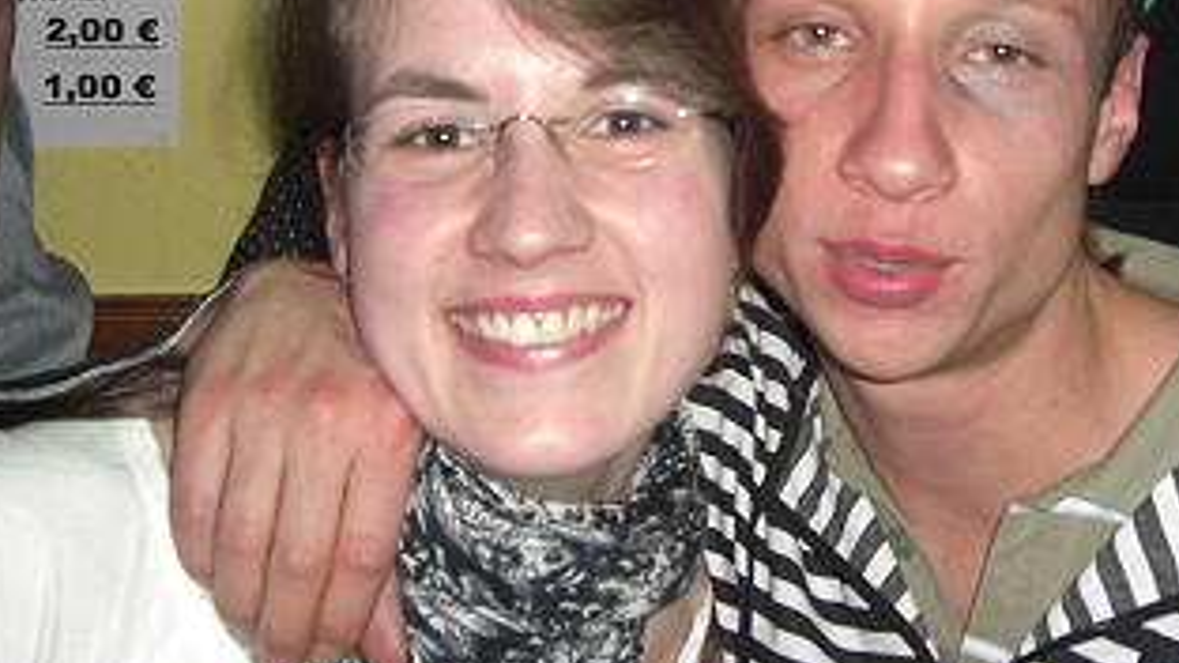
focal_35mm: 71
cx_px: 744
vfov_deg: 16.7
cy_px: 32
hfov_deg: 29.6
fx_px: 2219
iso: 200
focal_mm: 7.9
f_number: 2.8
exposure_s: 1/60
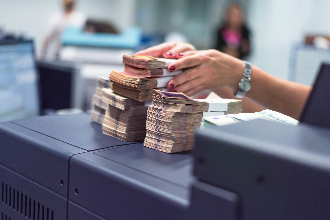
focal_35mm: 185
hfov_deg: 11.1
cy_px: 110
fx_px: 1696
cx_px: 165
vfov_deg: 7.4
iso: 1600
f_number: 2.8
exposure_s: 1/250
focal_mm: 185
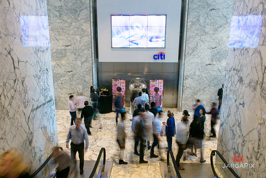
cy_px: 89
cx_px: 133
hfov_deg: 73.7
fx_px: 177
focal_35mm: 24
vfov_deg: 53.2
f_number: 8
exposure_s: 1/3
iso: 80
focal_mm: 24
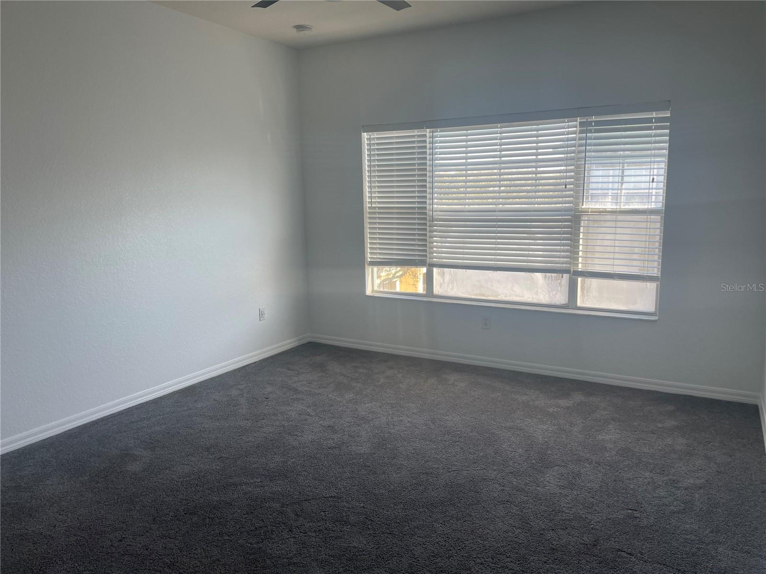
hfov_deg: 67.3
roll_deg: +1.6
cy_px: 287
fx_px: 575
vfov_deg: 53.1
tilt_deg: -8.6
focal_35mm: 26
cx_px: 383
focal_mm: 4.2
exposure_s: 1/121
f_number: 1.6
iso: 32
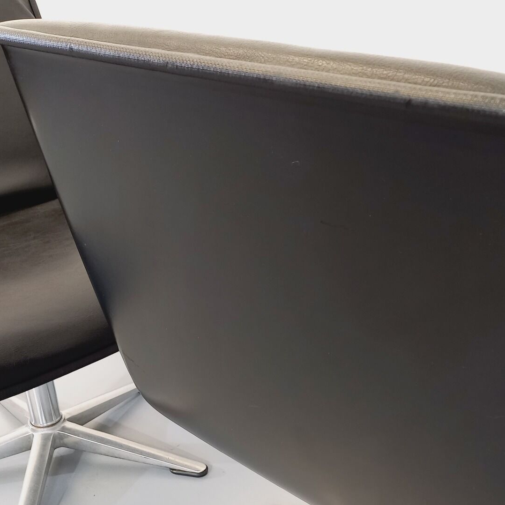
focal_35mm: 41
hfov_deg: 40.6
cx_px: 318
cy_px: 351
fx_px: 677
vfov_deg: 40.2
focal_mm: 4.65
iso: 320
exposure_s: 1/33
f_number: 1.8
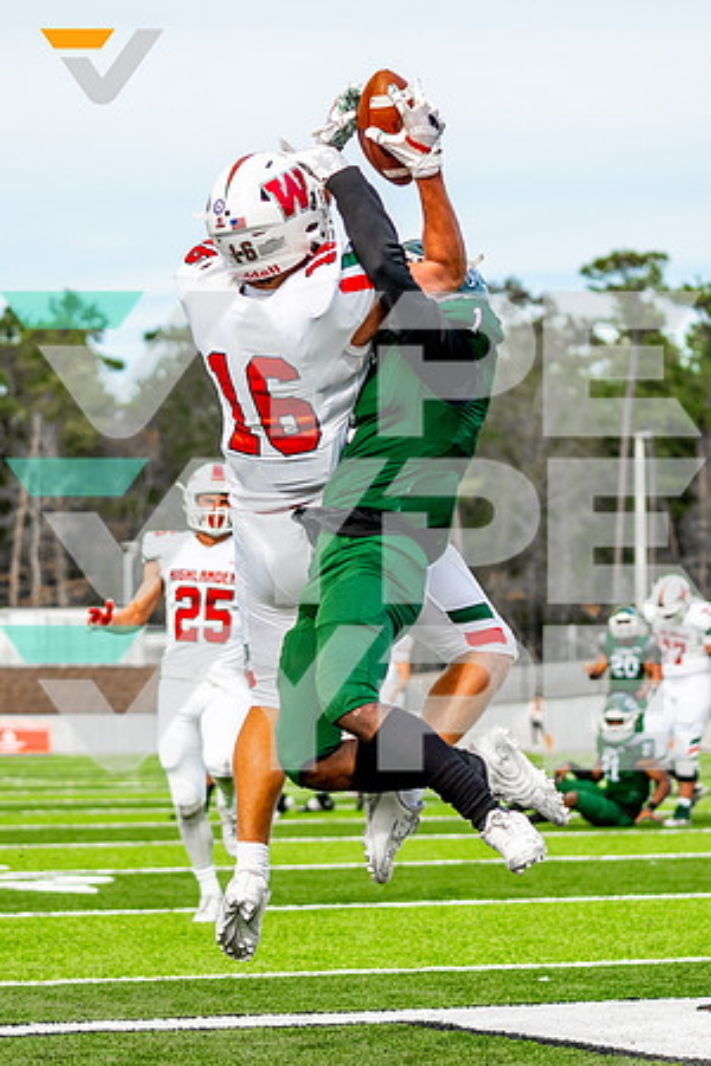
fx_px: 4219
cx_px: 330
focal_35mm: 142
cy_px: 596
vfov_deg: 14.4
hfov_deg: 9.6
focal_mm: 70
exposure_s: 1/2000
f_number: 2.8
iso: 400
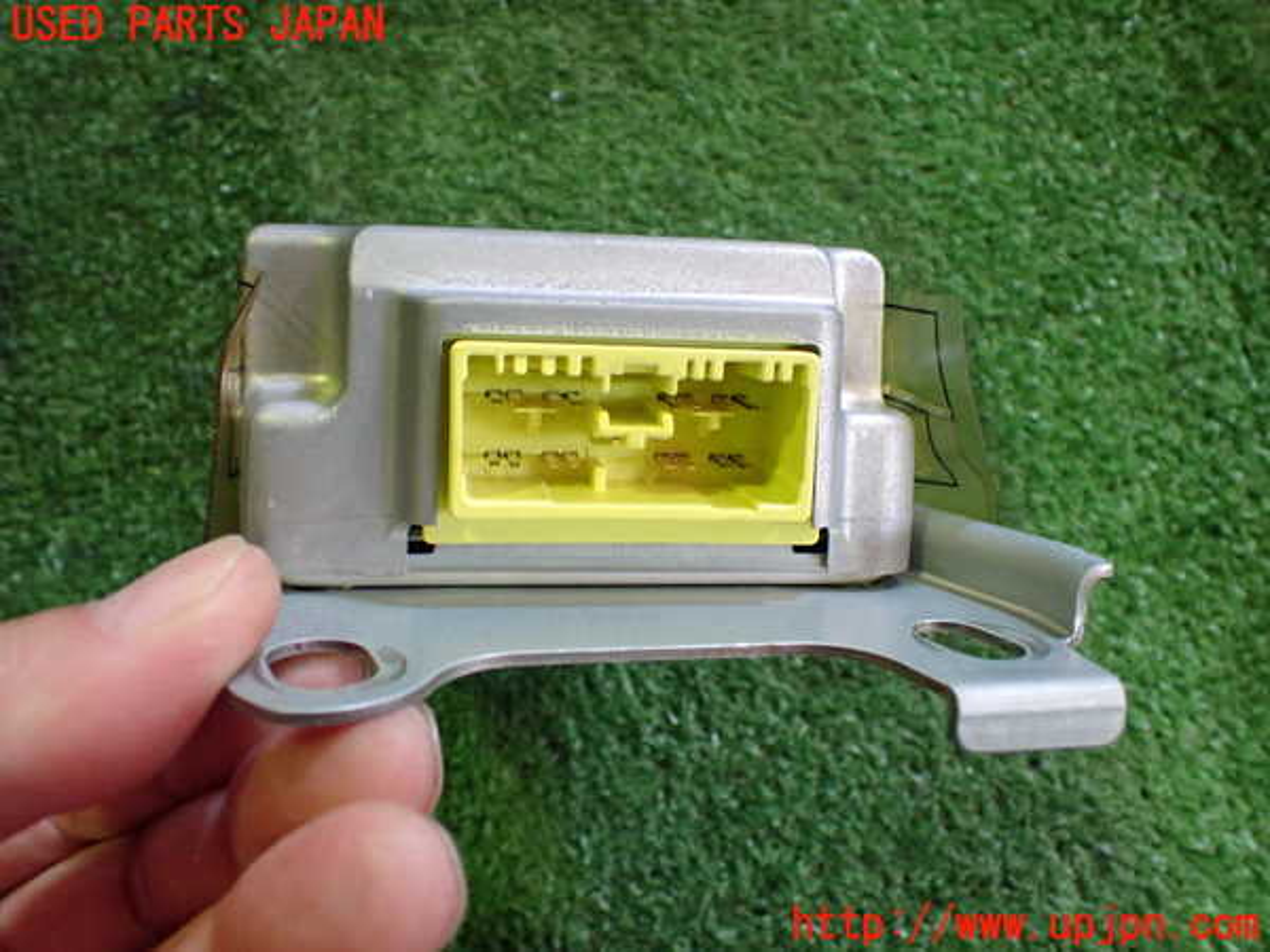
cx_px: 635
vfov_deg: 46.8
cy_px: 476
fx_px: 1101
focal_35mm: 30
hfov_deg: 60.0
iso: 640
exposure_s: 1/125
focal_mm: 5.4
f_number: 2.3
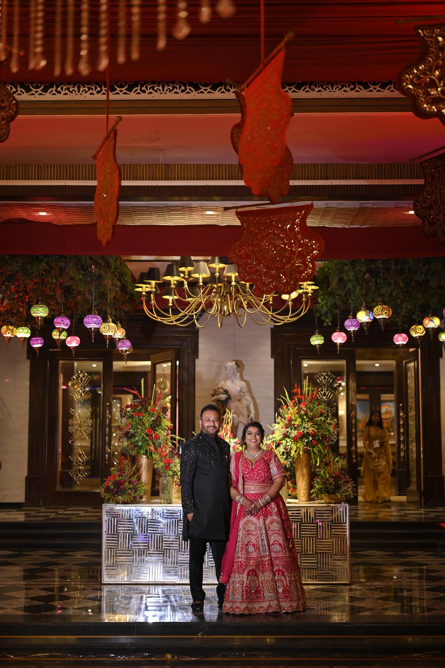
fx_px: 928
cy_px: 334
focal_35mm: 50
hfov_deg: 27.0
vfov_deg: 39.6
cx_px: 222
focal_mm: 50
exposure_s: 1/200
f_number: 2
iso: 640
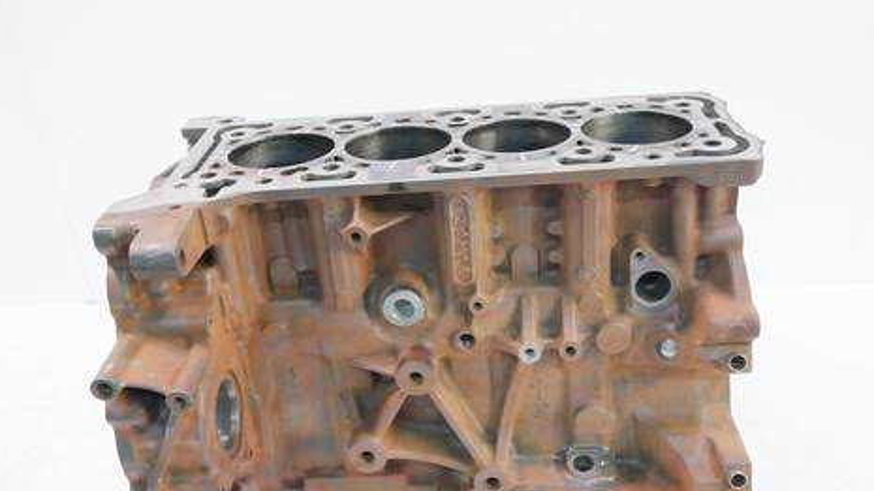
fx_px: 834
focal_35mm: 36
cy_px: 333
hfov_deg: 55.3
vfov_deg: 32.5
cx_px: 444
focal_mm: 16
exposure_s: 1/60
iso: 800
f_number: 4
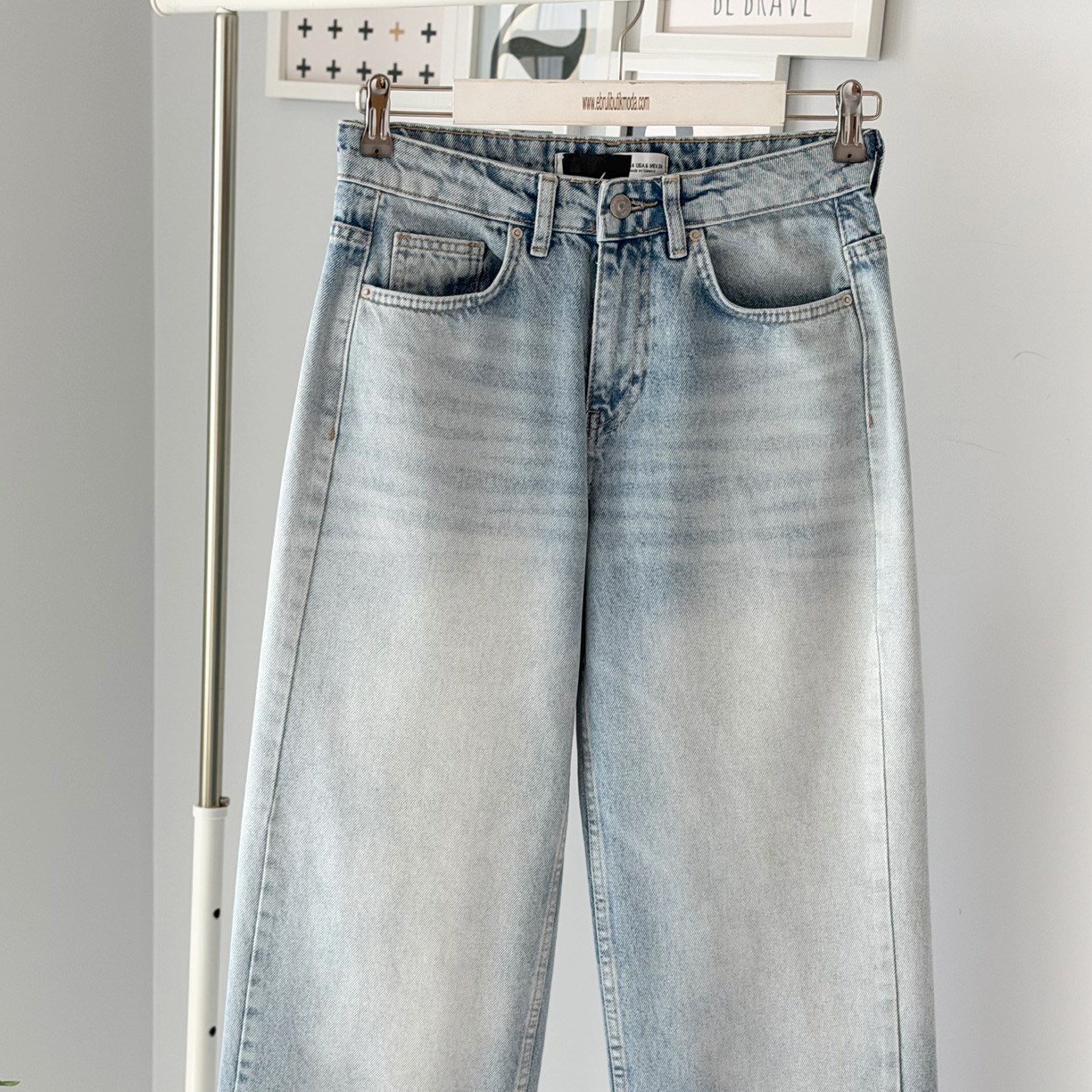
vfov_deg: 24.2
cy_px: 734
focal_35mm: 71
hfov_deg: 24.3
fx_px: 2534
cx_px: 446
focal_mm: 6.76
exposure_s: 1/96
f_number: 1.78
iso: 100
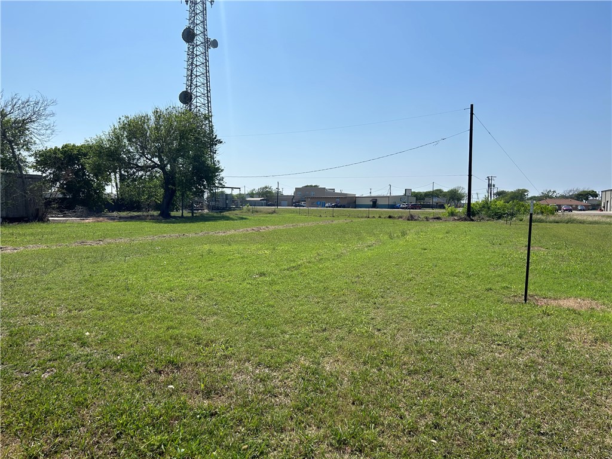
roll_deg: -1.1
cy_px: 230
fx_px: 460
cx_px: 306
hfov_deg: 67.3
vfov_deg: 53.1
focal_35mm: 26
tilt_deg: -3.6
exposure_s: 1/7463
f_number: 1.5
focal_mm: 5.7
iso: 50
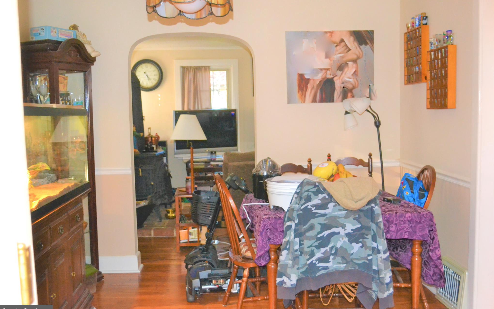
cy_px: 156
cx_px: 248
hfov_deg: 52.8
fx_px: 498
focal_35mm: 37
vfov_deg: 34.4
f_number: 4
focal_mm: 24
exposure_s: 1/60
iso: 3200
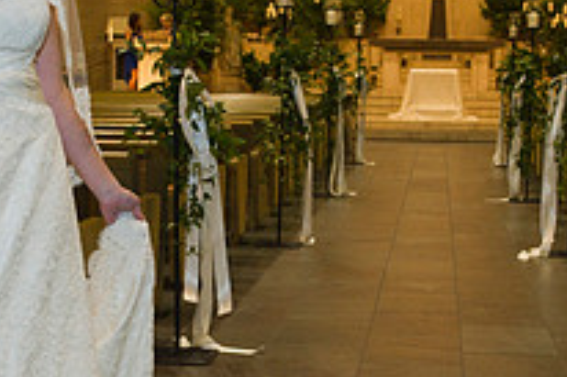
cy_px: 209
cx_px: 270
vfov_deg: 15.2
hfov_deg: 22.6
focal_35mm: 90
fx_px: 1416
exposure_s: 1/60
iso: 800
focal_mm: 32
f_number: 5.6
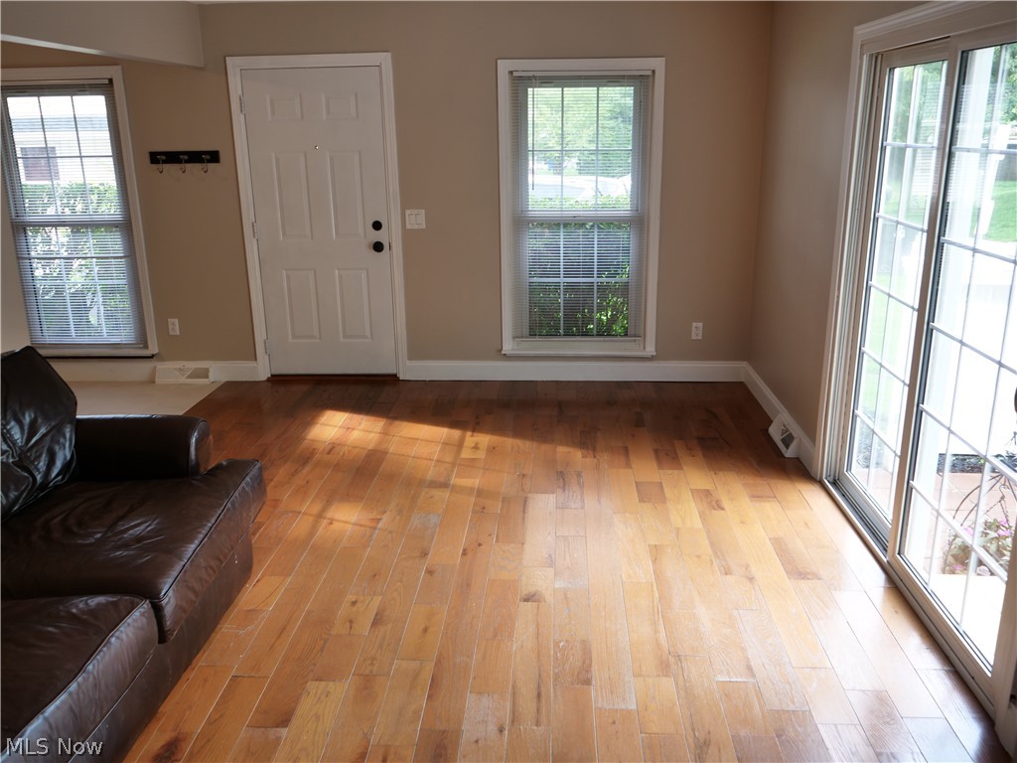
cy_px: 382
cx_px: 508
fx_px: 881
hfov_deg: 60.0
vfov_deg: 46.8
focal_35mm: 30
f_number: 3
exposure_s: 1/60
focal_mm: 15
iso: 200
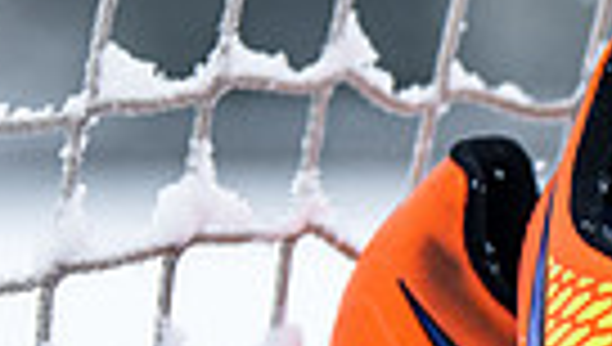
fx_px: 9281
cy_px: 301
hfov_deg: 3.7
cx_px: 1194
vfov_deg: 2.1
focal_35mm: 571
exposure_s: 1/500
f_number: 4
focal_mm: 122
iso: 160
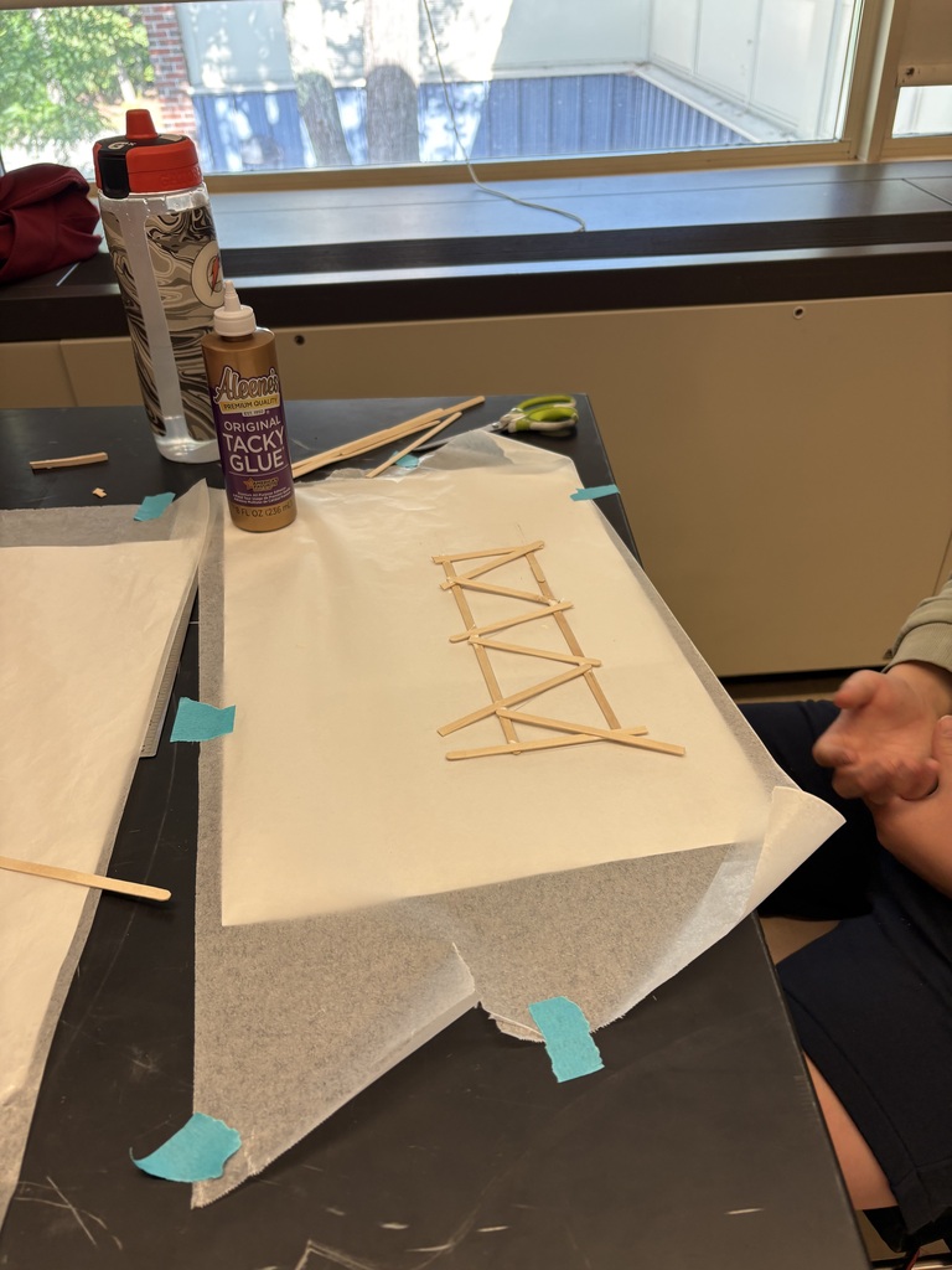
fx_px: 953
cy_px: 635
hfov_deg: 53.1
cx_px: 476
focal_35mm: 26
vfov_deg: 67.3
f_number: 1.6
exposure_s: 1/60
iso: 64
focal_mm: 5.96
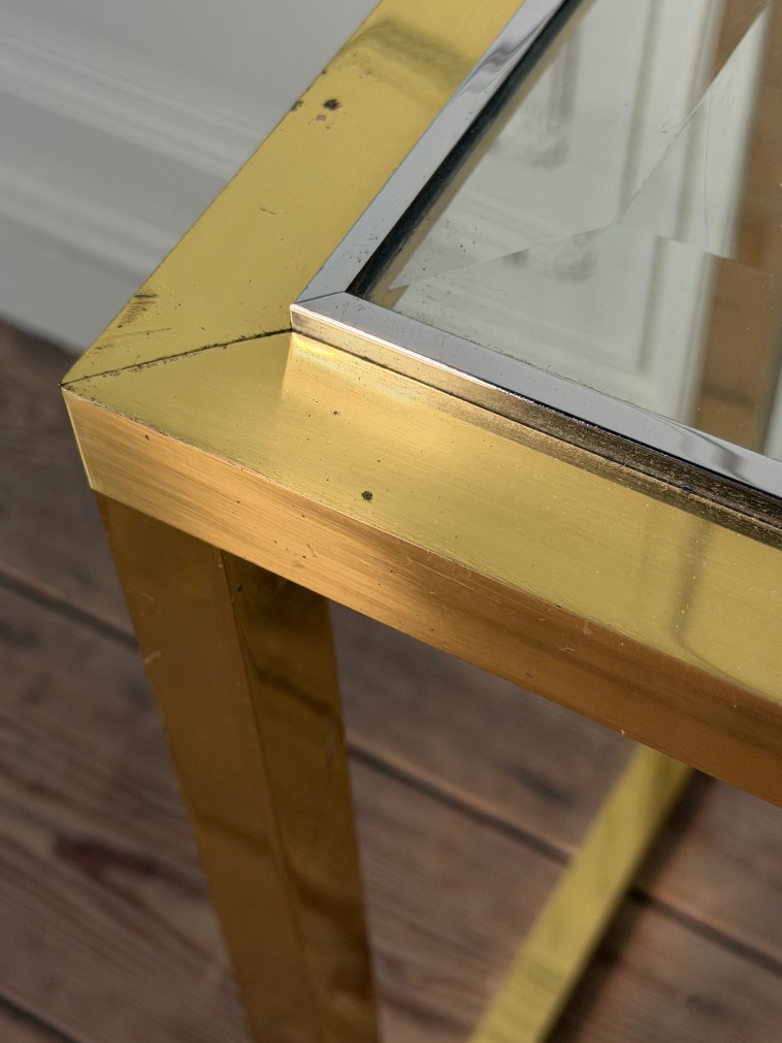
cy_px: 479
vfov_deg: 33.8
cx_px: 355
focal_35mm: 57
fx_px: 1717
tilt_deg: -52.4
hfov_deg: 25.6
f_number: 1.78
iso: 80
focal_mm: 6.76
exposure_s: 1/50
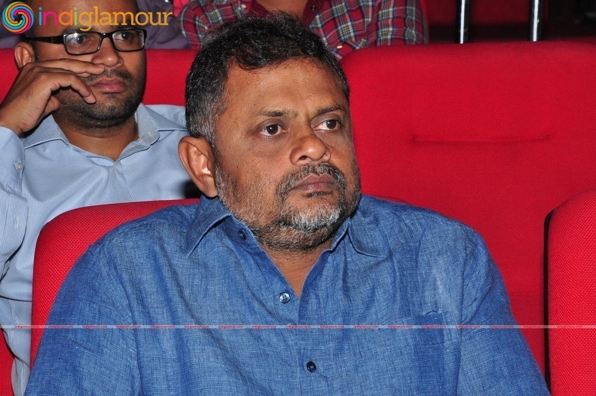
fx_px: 2604
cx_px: 298
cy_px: 198
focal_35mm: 158
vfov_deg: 8.7
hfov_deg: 13.1
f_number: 14
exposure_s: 1/125
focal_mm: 105
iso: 500
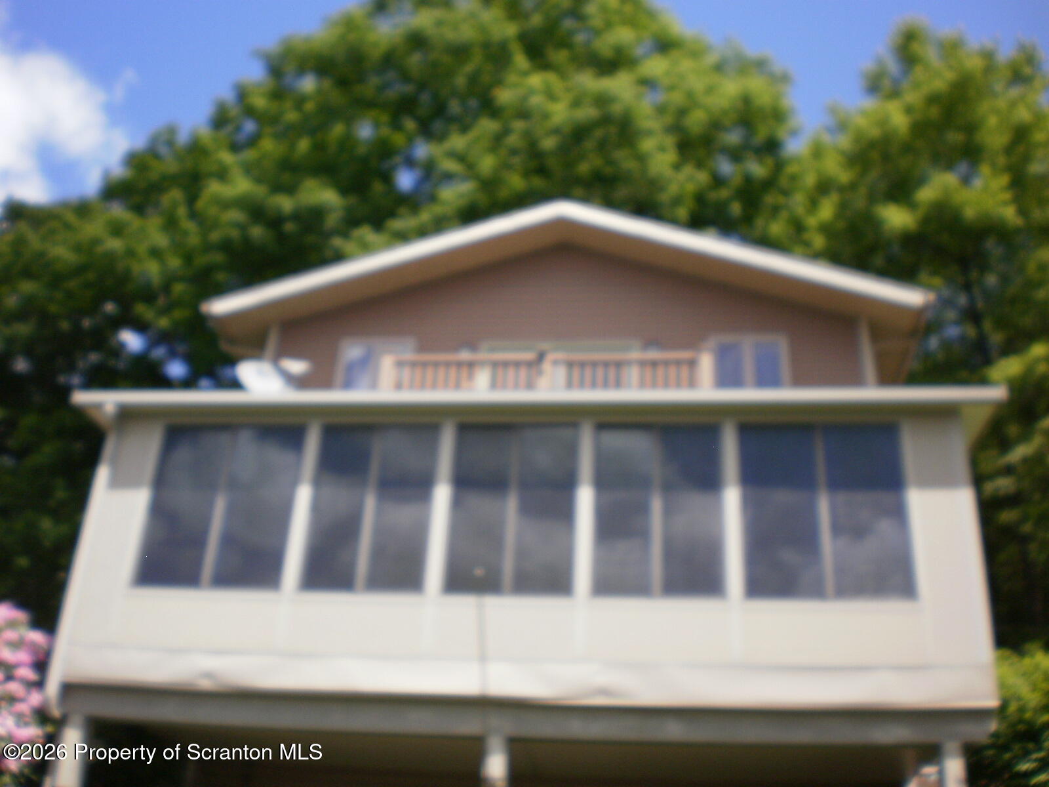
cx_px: 524
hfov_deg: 51.4
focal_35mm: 36
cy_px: 394
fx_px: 1091
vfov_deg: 39.7
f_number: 3.1
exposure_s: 1/640
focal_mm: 6.3
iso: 100
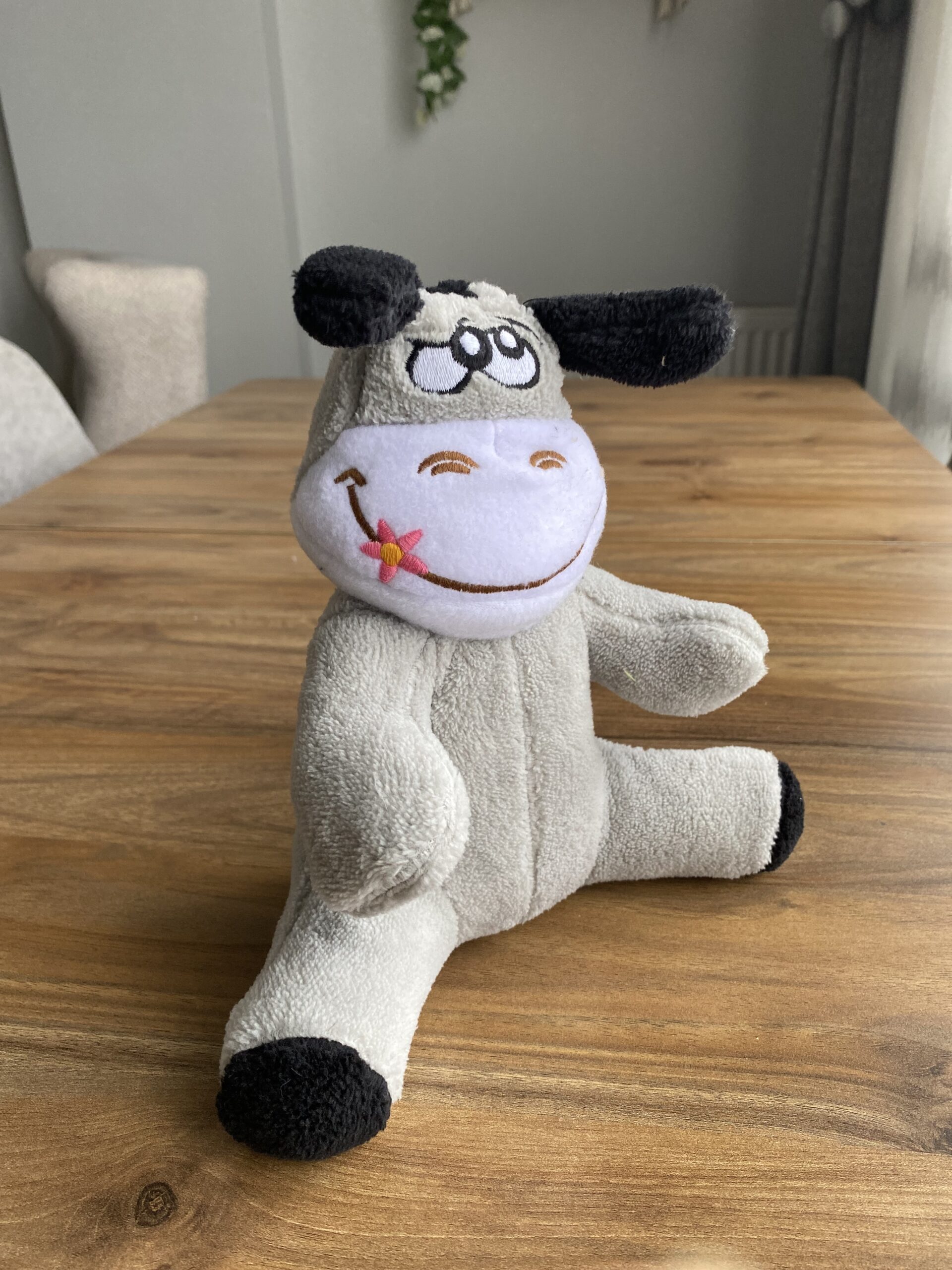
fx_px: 953
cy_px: 635
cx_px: 476
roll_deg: +2.0
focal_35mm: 26
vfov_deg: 67.3
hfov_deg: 53.1
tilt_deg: -23.4
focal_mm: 4.25
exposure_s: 1/74
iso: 125
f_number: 1.8
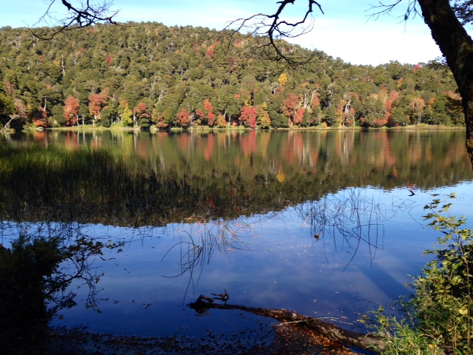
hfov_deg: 55.4
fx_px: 451
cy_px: 178
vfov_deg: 42.9
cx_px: 236
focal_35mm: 33
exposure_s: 1/507
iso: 50
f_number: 2.4
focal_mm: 4.12
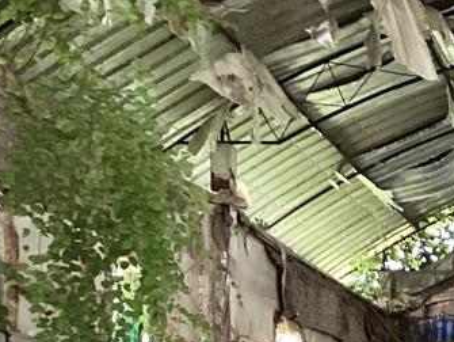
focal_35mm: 106
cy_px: 539
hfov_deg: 16.5
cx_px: 727
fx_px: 1392
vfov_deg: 13.1
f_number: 2.4
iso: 100
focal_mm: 3.3
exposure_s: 1/100
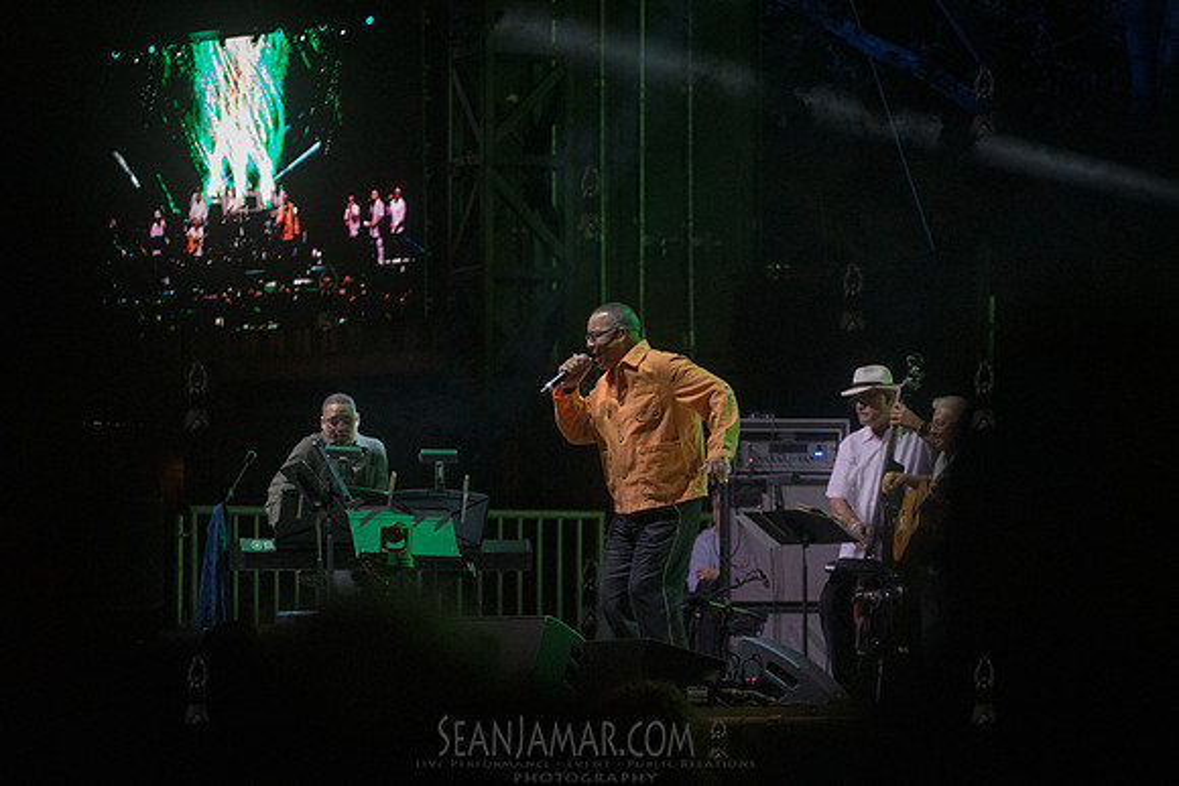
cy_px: 369
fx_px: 6861
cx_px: 674
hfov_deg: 9.8
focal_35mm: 209
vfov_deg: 6.6
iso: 5000
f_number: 4
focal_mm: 170
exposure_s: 1/1000
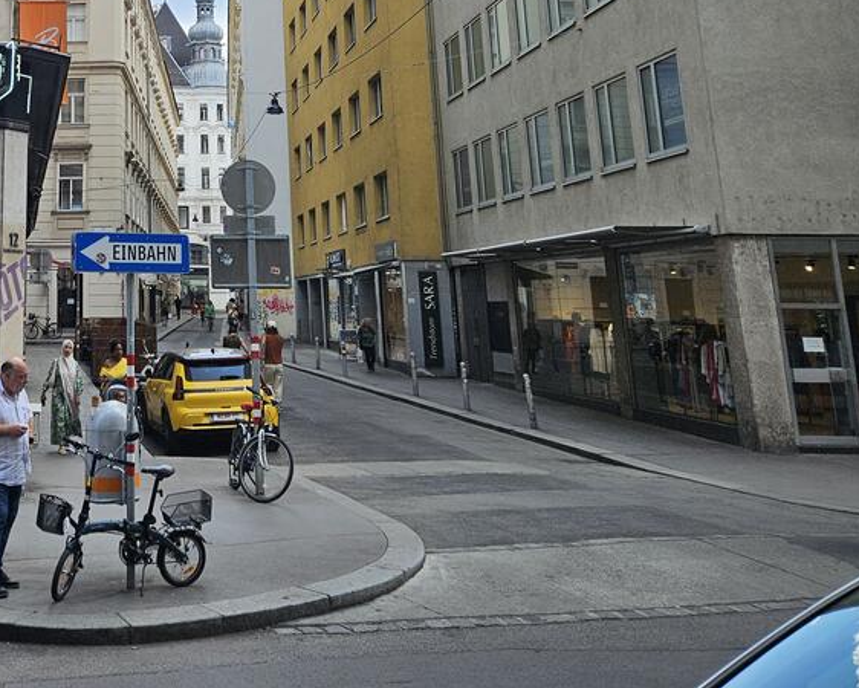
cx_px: 83
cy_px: 29
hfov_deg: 37.6
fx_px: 1170
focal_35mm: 46
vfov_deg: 30.8
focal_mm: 5.4
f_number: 1.8
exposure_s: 1/848
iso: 25
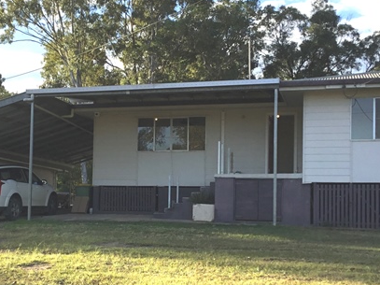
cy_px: 178
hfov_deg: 31.6
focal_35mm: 61
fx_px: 669
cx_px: 153
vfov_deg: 24.0
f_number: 2.4
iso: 25
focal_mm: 3.3
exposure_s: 1/512
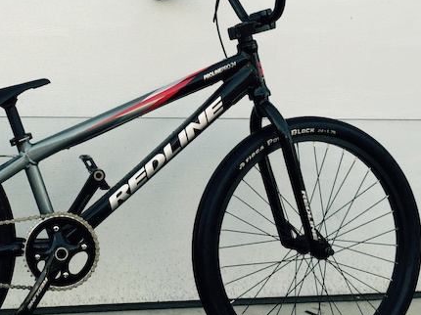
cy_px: 127
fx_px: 656
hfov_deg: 34.3
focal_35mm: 54
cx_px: 76
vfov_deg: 27.0
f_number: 2.2
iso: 32
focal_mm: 4.15
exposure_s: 1/329
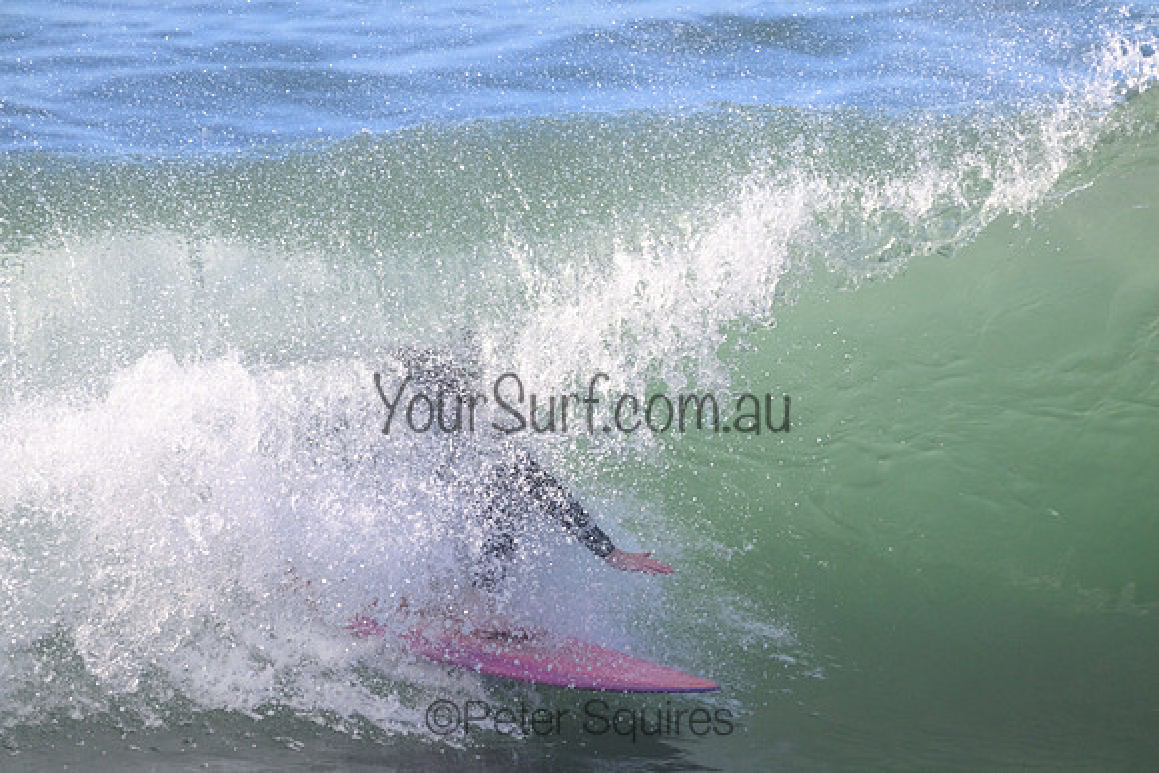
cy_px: 386
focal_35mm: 800
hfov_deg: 2.6
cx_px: 580
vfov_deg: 1.7
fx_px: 25760
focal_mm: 800
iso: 1800
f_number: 11
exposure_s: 1/2000
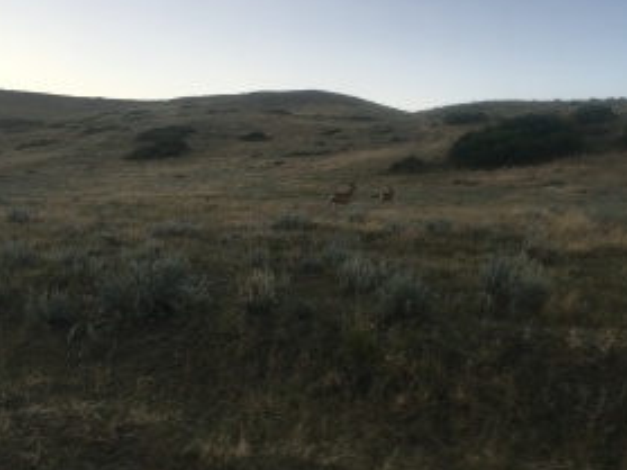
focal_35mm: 38
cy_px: 189
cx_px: 351
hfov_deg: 48.9
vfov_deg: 37.6
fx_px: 688
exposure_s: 1/254
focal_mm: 4.15
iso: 25
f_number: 2.2
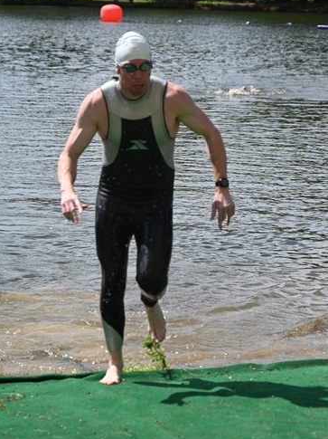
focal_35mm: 131
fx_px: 1657
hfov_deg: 11.3
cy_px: 206
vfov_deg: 15.1
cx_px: 163
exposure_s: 1/400
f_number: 7.1
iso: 100
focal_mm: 120
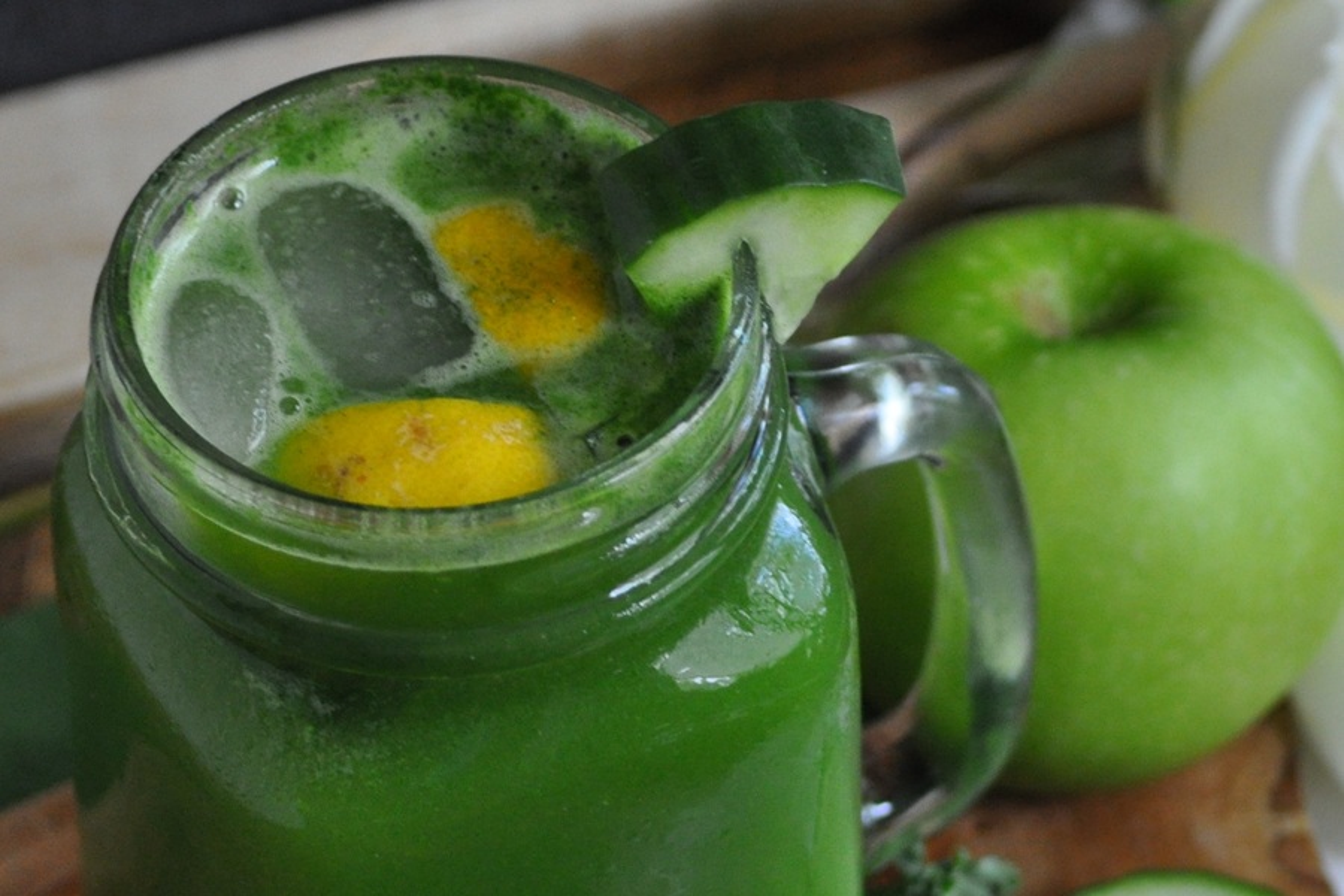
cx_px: 672
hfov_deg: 18.9
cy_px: 448
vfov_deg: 12.7
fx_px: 4032
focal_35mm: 108
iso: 800
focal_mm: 72
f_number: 4.2
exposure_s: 1/50
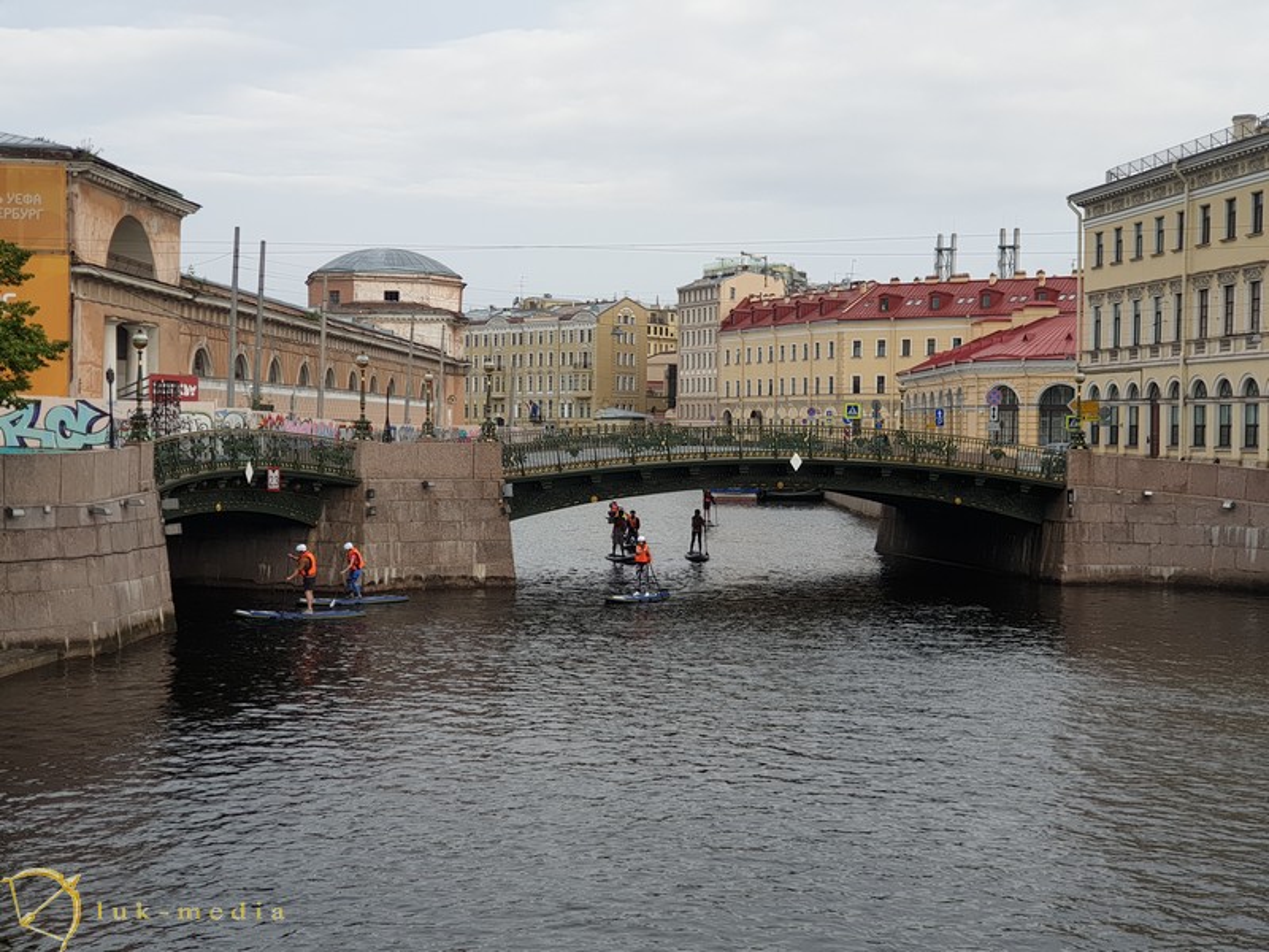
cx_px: 634
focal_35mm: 52
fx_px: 1906
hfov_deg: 36.8
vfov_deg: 28.0
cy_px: 476
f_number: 2.4
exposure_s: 1/352
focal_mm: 6
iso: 100
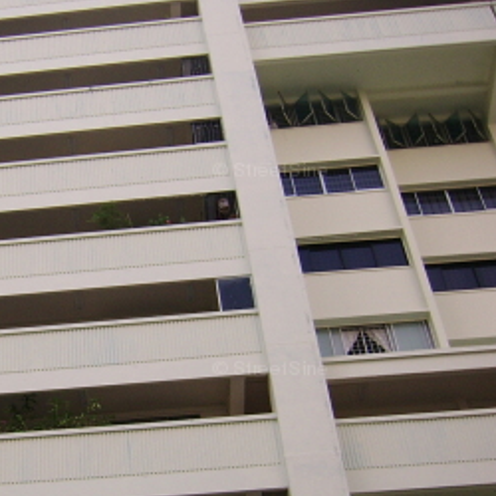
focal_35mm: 68
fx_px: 1102
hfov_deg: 23.9
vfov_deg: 25.1
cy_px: 371
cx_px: -36
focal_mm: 5.95
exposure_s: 1/648
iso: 50
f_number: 2.8
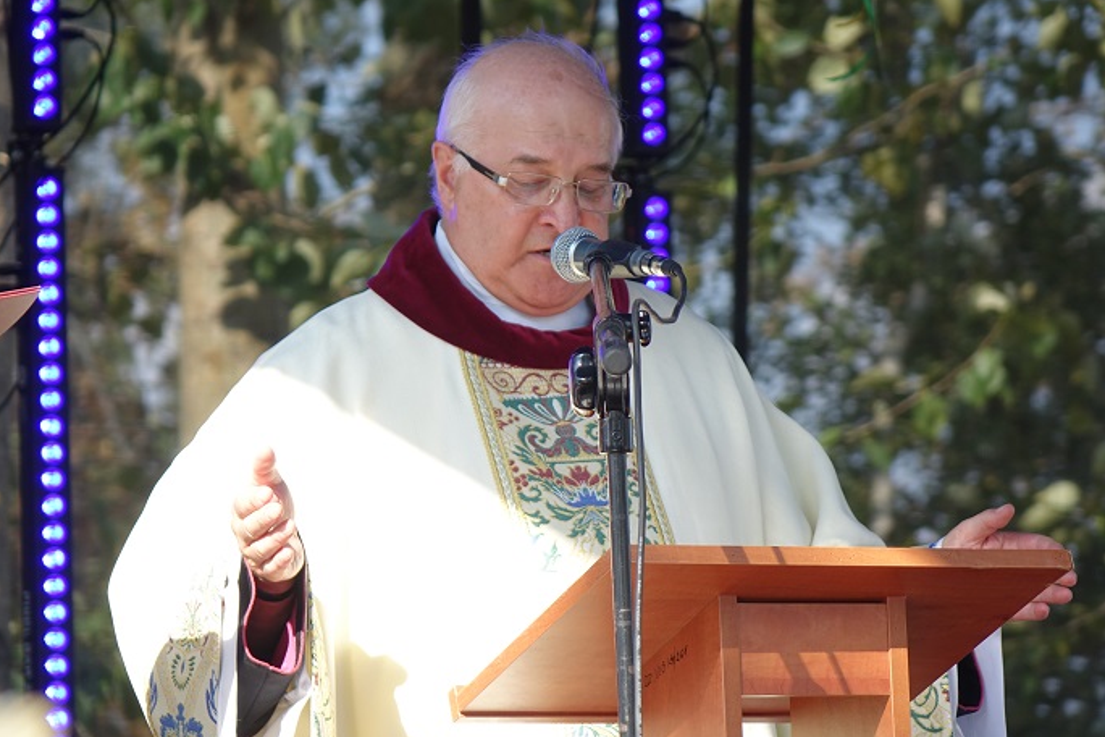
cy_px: 373
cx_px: 564
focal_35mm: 228
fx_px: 6998
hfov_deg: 9.0
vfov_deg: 6.0
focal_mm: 71.67
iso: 125
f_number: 3.5
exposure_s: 1/200
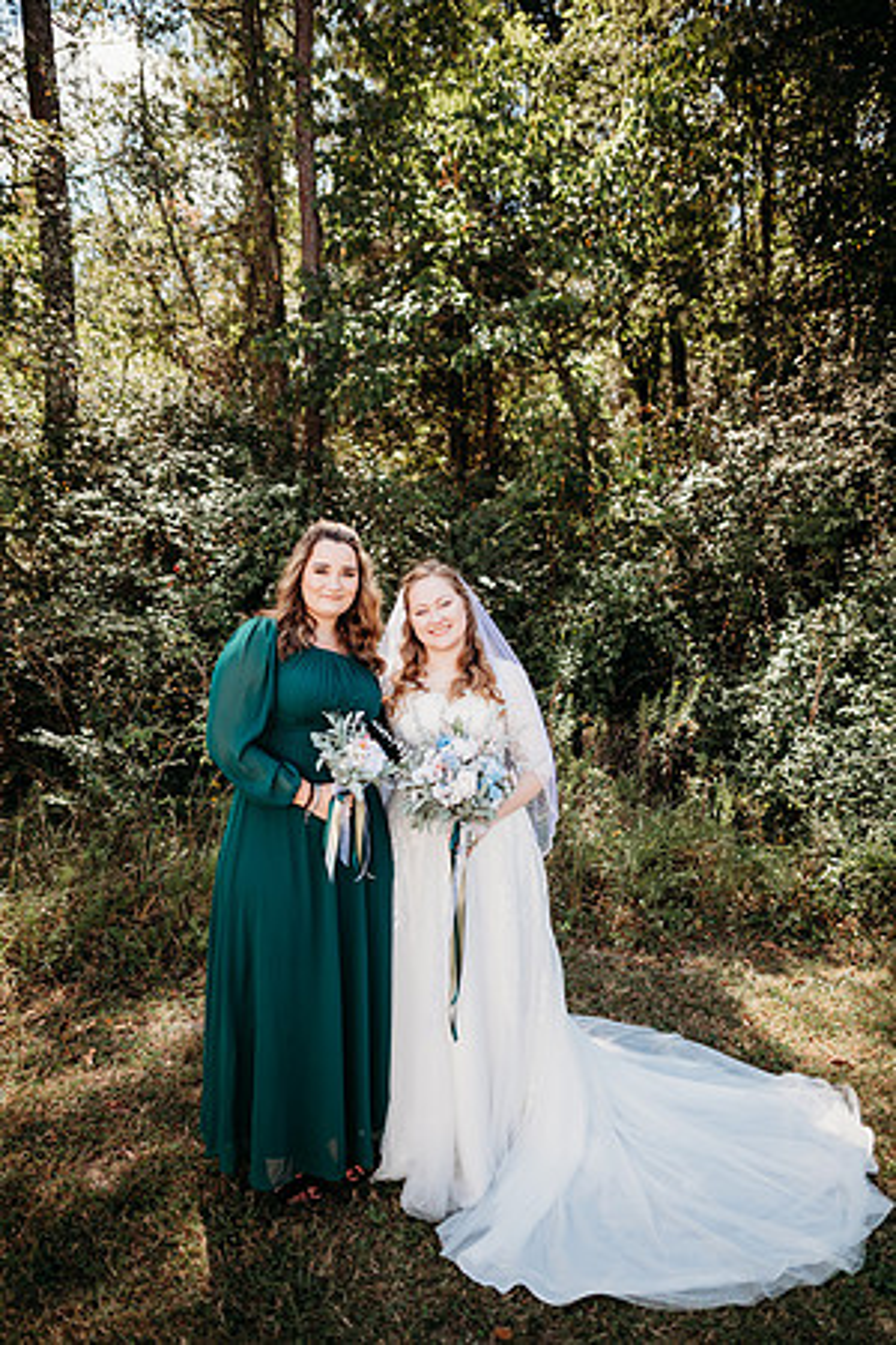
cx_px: 448
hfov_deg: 53.1
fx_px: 896
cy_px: 672
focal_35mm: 24
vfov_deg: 73.7
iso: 100
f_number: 2.2
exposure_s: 1/800
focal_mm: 24
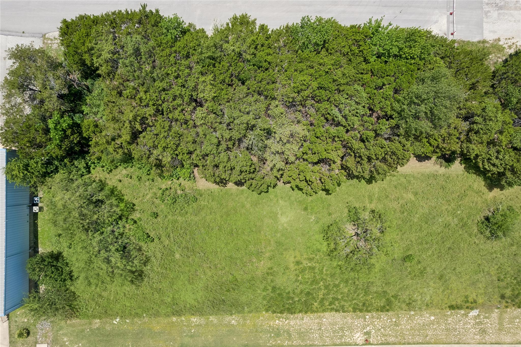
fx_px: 318
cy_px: 174
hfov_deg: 78.6
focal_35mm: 22
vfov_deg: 57.2
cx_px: 260
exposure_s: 1/2000
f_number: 2.8
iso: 110
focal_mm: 8.4
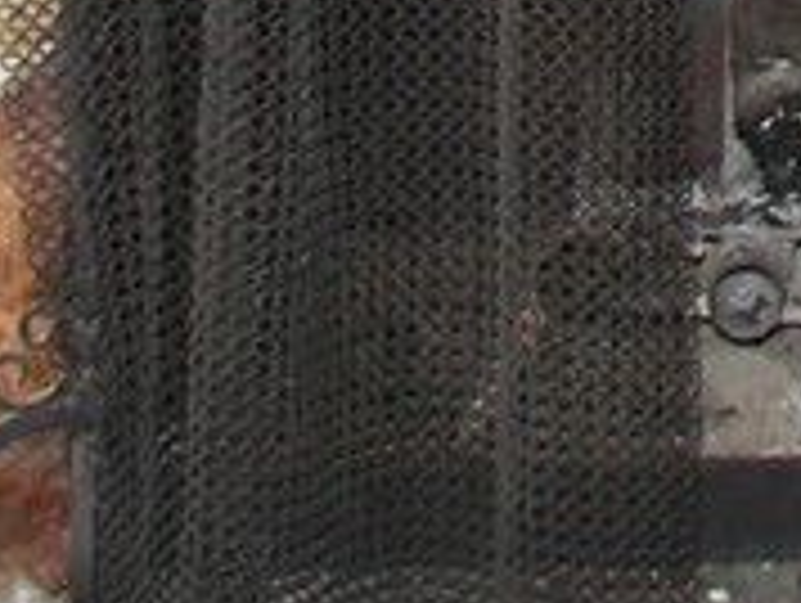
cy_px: -860
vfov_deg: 6.8
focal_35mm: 207
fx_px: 4796
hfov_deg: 9.4
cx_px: 1040
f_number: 2.8
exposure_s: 1/30
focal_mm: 6
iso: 100
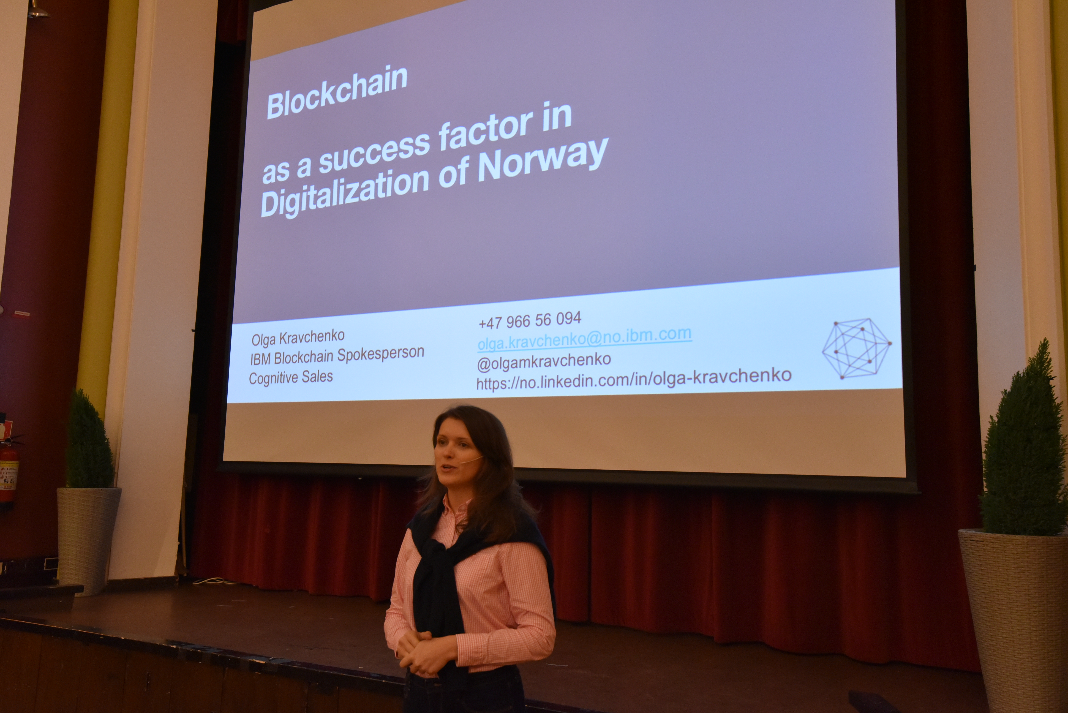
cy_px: 356
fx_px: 890
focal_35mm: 30
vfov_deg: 43.6
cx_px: 534
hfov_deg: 61.9
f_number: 5
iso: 4000
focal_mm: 30
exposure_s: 1/100
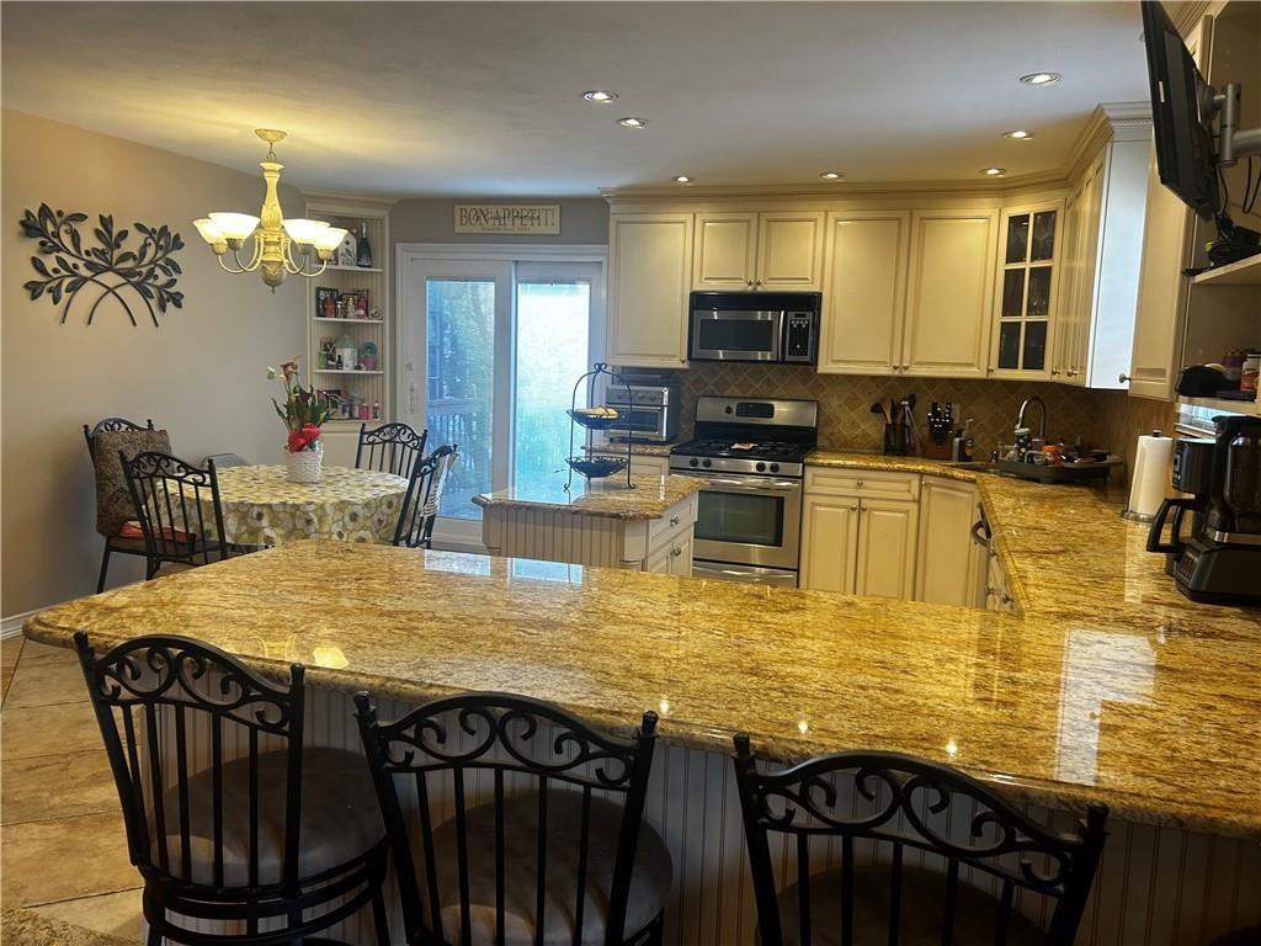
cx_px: 630
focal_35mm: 26
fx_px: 947
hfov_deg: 67.3
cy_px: 473
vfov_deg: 53.1
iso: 100
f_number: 1.5
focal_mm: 5.7
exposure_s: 1/120
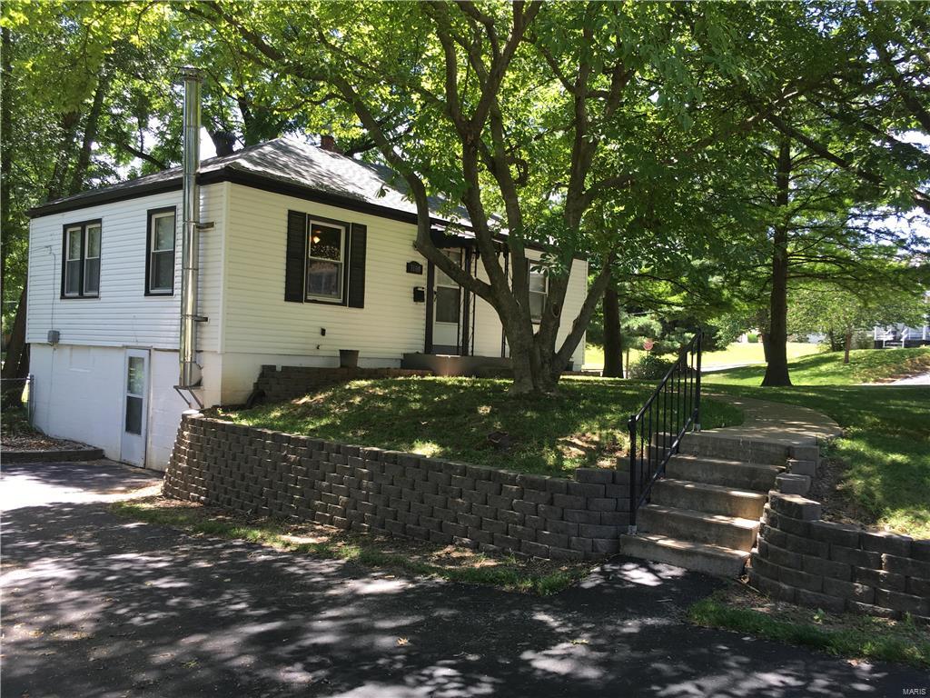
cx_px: 465
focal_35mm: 29
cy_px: 349
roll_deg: -3.0
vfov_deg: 48.2
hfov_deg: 61.7
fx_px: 779
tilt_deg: +0.7
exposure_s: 1/158
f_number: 2.2
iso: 25
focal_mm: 4.15
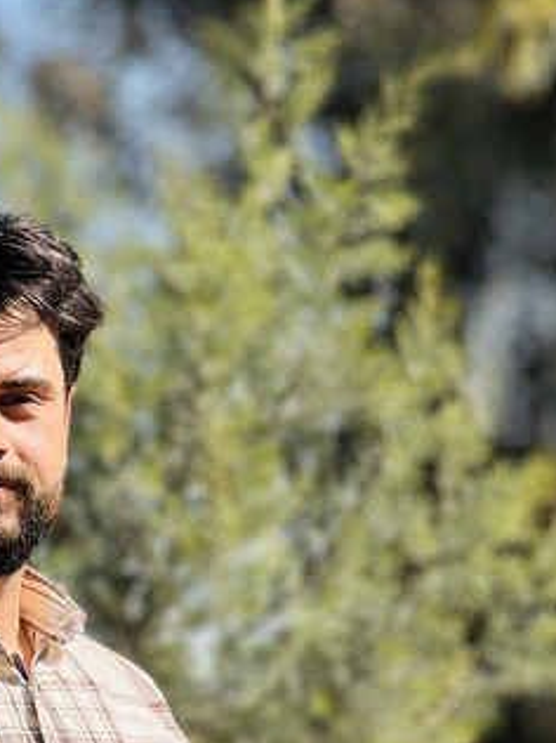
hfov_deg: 5.5
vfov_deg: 7.4
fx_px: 5722
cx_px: -20
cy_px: 797
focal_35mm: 267
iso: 50
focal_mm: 15.66
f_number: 2.8
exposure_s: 1/793
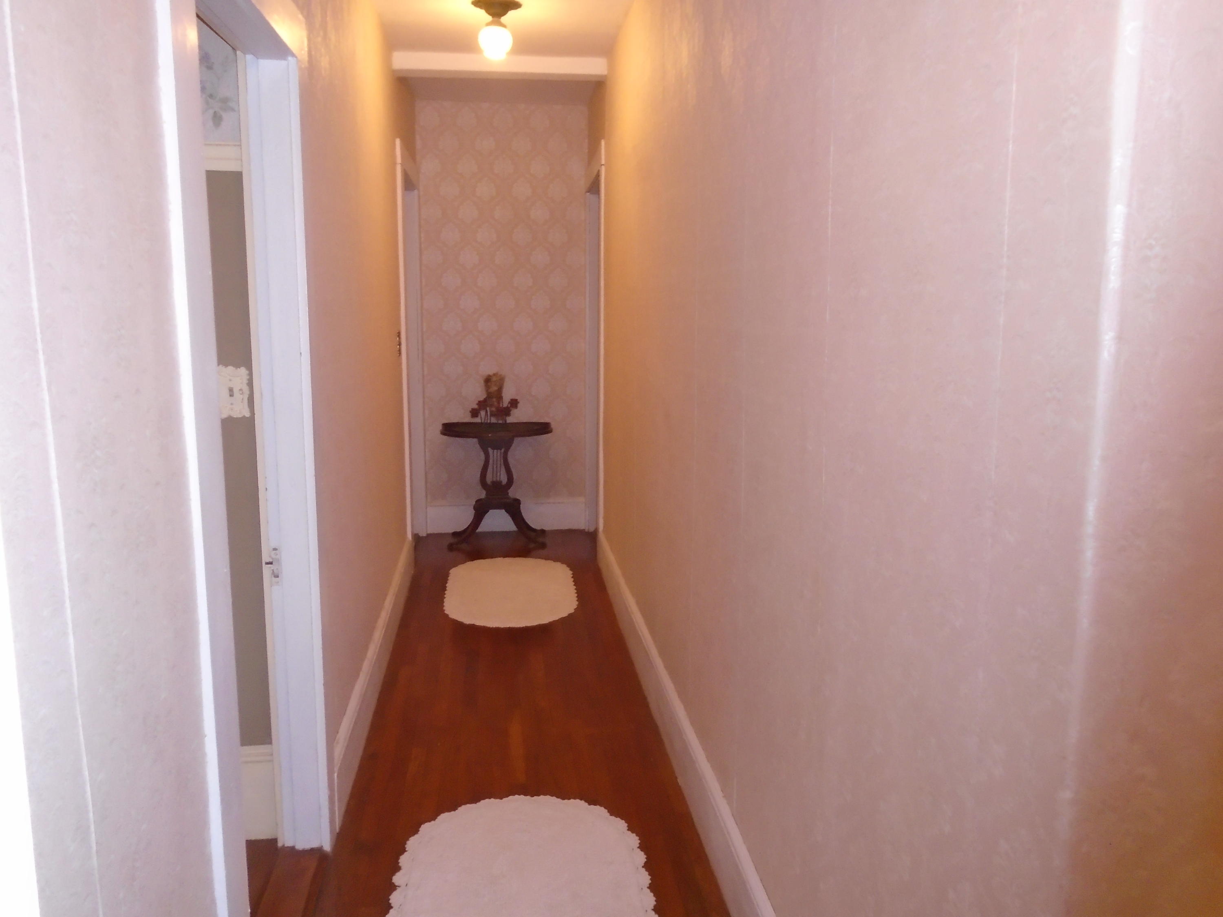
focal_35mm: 26
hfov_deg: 67.3
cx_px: 612
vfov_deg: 53.1
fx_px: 919
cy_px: 458
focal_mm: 4.6
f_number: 3.2
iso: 400
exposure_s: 1/30
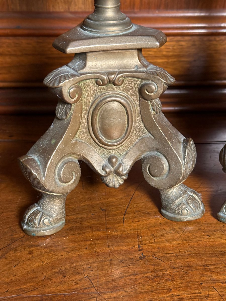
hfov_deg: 30.3
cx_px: 113
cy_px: 150
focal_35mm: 48
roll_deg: +0.5
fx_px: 418
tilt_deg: -30.0
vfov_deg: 39.7
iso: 160
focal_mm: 6.76
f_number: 1.78
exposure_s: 1/60
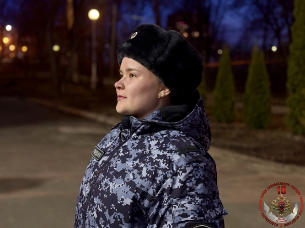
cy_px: 114
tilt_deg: -2.3
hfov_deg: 39.7
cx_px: 152
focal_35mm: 48
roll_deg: -0.2
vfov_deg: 30.3
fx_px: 423
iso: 400
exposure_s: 1/25
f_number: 1.78
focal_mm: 6.76
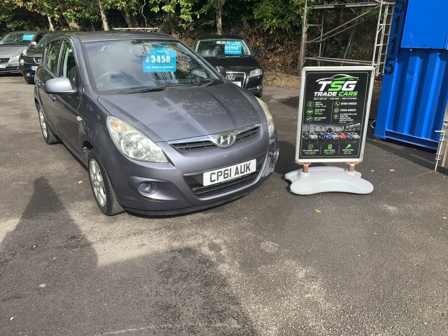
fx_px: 336
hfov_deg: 67.3
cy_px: 168
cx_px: 224
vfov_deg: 53.1
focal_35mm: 26
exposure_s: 1/696
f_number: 1.8
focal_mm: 4.25
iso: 25
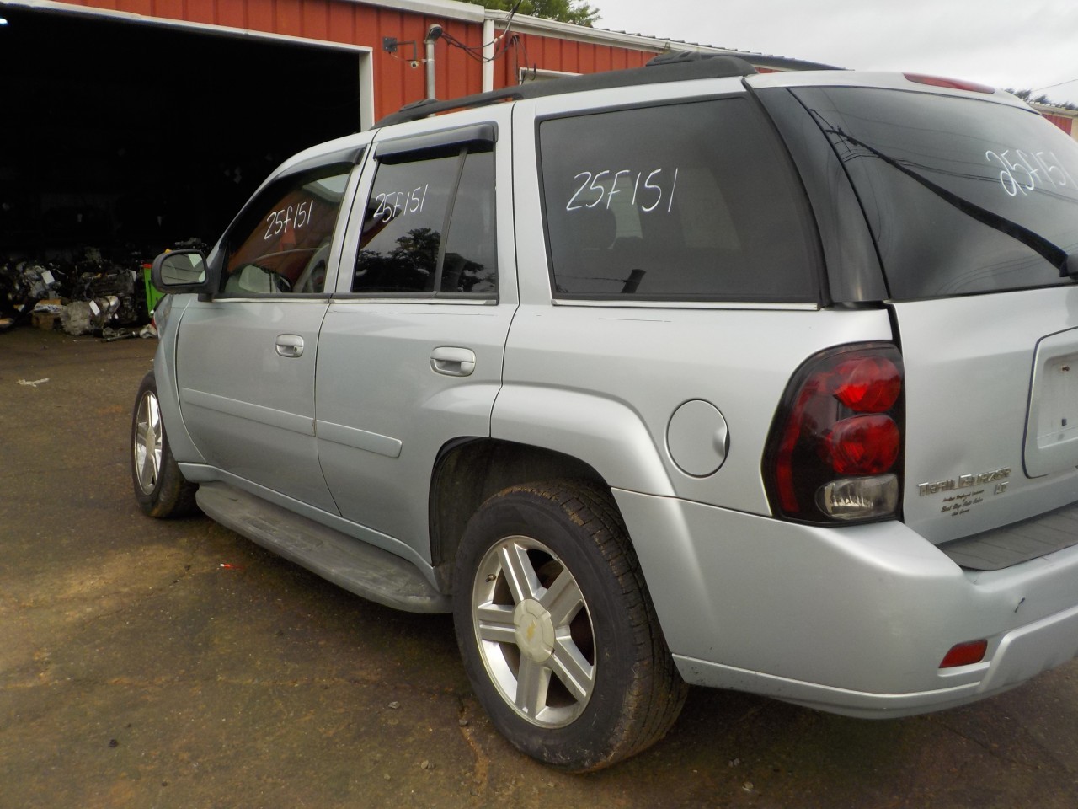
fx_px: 934
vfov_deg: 46.8
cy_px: 404
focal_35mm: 30
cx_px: 539
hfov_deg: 60.0
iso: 125
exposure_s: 1/640
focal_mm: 4.1
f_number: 3.3
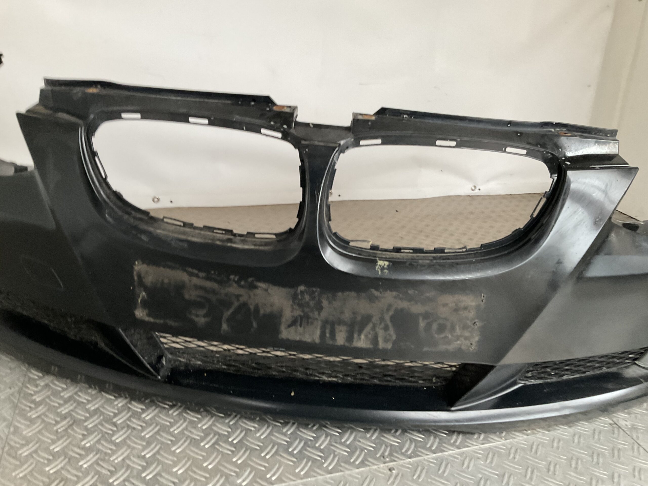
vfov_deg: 48.2
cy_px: 243
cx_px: 324
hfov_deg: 61.7
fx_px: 543
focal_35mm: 29
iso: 200
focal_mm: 3
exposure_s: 1/40
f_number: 1.8
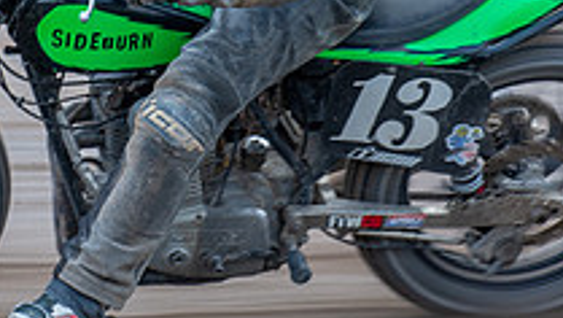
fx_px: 5708
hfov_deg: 5.6
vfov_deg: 3.2
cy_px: 37
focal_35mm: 382
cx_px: 53
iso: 160
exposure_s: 1/160
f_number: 5.6
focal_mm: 70
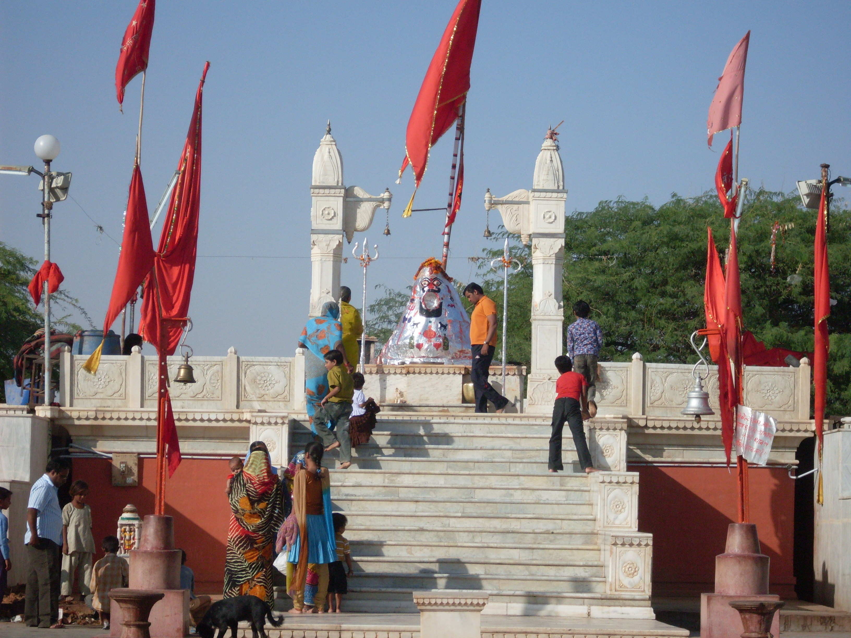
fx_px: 2803
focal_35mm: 114
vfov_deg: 13.0
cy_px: 319
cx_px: 426
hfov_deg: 17.3
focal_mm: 18.9
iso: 80
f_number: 5.2
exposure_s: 1/750
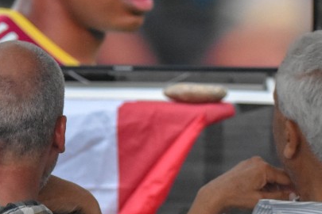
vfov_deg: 4.9
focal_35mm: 280
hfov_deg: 7.3
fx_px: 2504
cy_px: 113
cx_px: 19
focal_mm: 70
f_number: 4.5
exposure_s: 1/500
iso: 2500
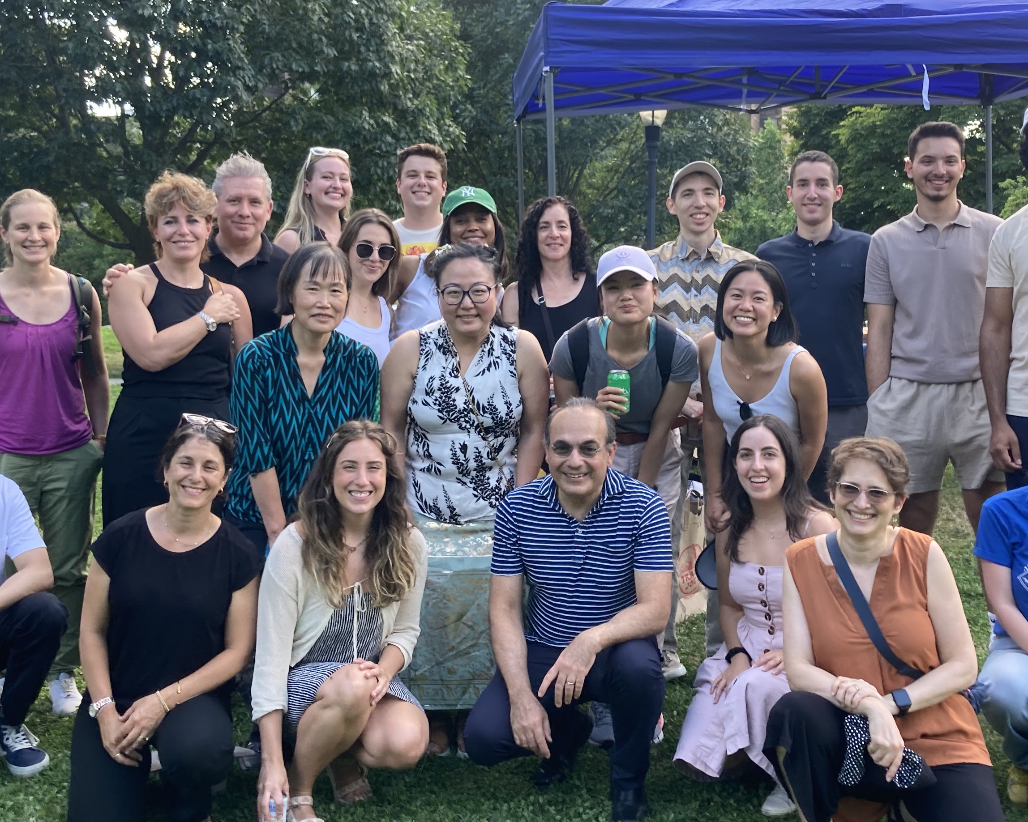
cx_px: 575
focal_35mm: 48
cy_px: 349
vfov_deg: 31.4
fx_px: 1460
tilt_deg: -1.1
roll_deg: -0.2
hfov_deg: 38.7
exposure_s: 1/121
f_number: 1.8
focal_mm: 3.99
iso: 20
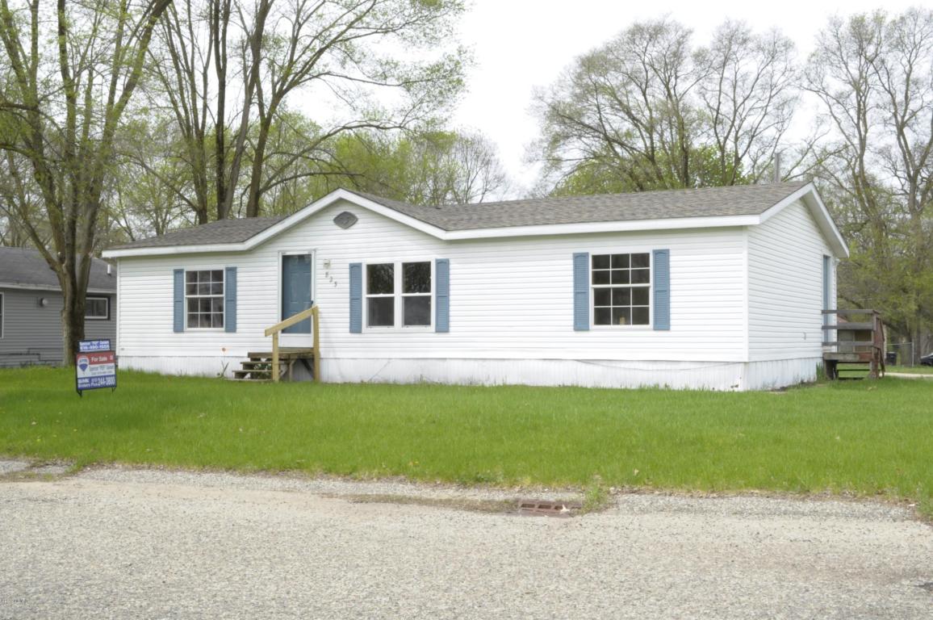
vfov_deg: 31.8
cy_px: 310
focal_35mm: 42
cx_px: 466
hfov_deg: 46.4
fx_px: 1087
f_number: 29
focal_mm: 28
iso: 320
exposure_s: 1/25
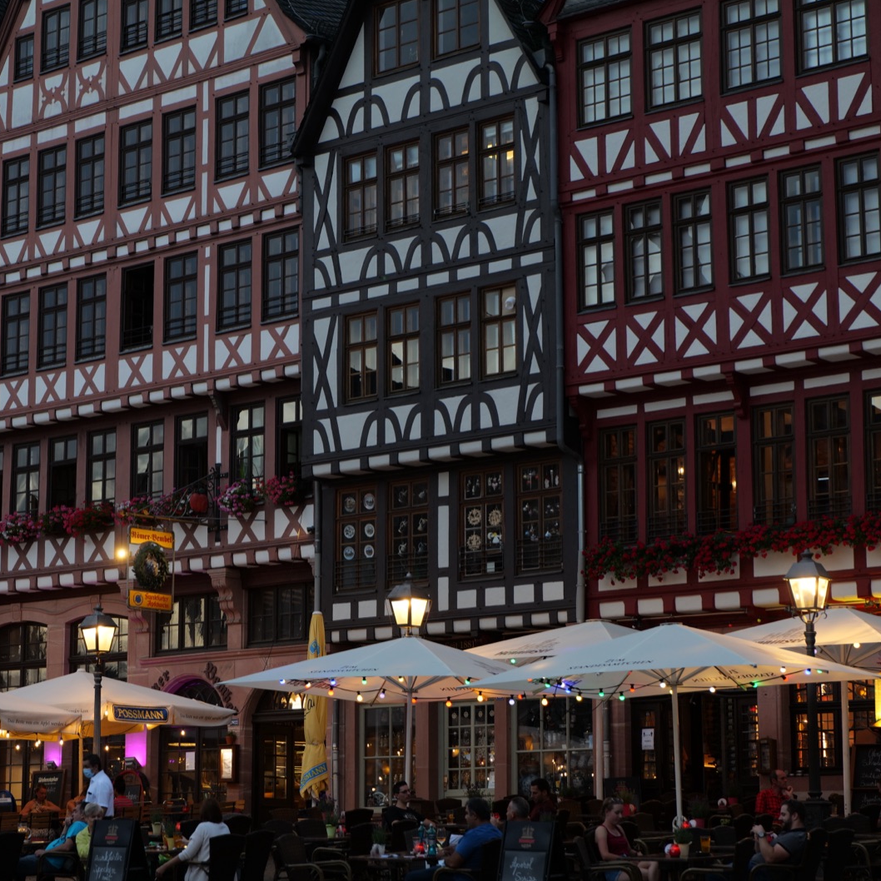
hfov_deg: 19.2
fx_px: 2591
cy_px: 439
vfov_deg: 19.3
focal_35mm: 90
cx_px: 246
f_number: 2.8
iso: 800
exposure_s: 1/100
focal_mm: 70
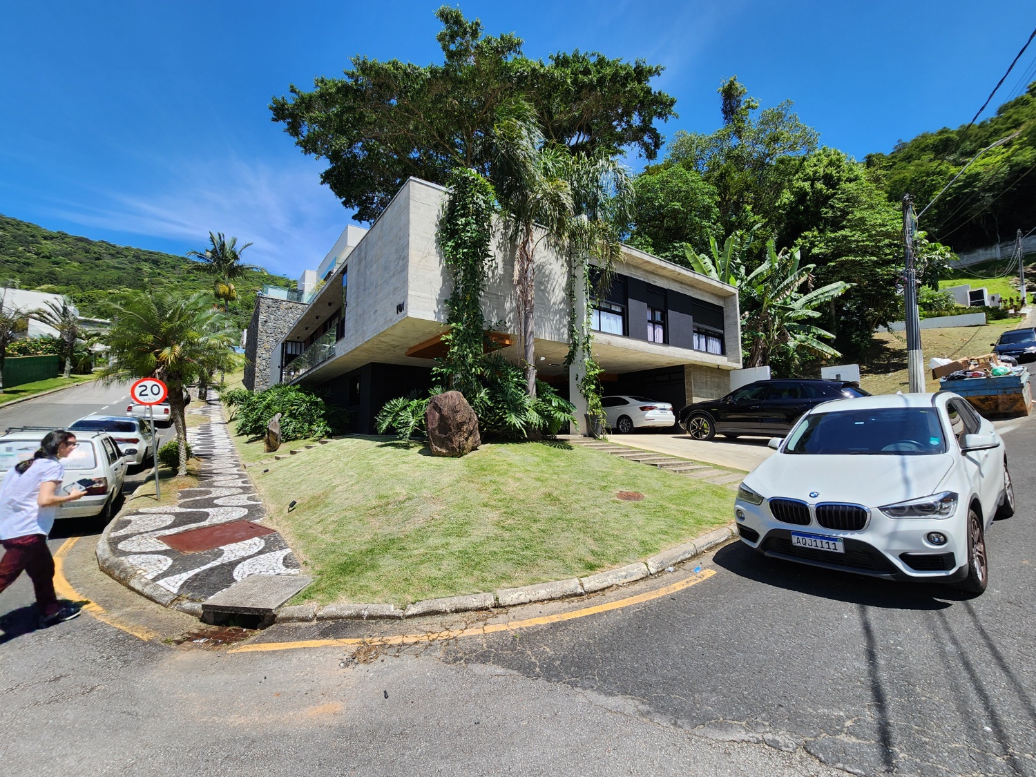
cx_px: 518
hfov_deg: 106.2
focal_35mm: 13
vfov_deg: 89.9
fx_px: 389
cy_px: 388
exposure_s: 1/1686
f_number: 2.2
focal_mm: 2.2
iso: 50
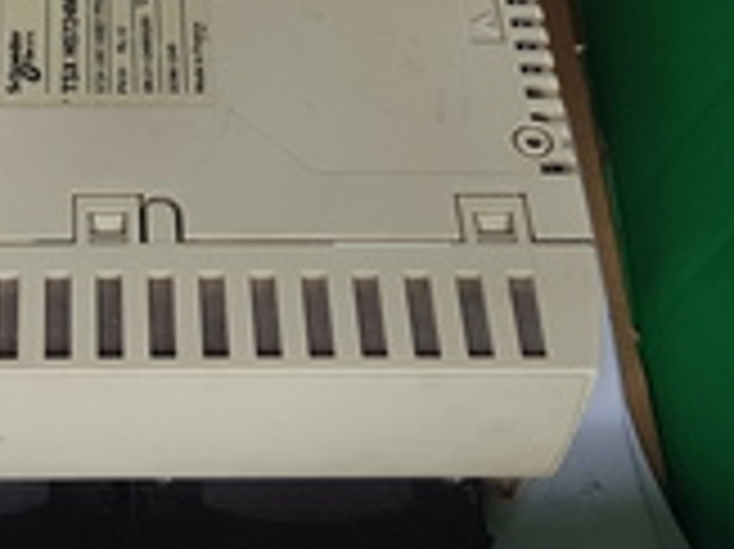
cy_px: 16
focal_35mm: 80
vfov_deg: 18.0
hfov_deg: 23.9
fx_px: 1695
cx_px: 99
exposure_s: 1/127
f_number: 1.7
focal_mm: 4.2
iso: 40
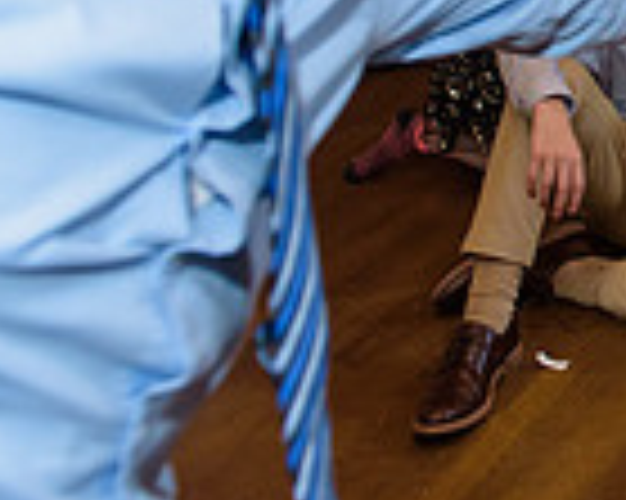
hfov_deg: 16.7
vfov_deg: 15.8
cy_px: -88
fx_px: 1740
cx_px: 1144
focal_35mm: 94
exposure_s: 1/125
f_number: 3.2
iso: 1600
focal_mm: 24
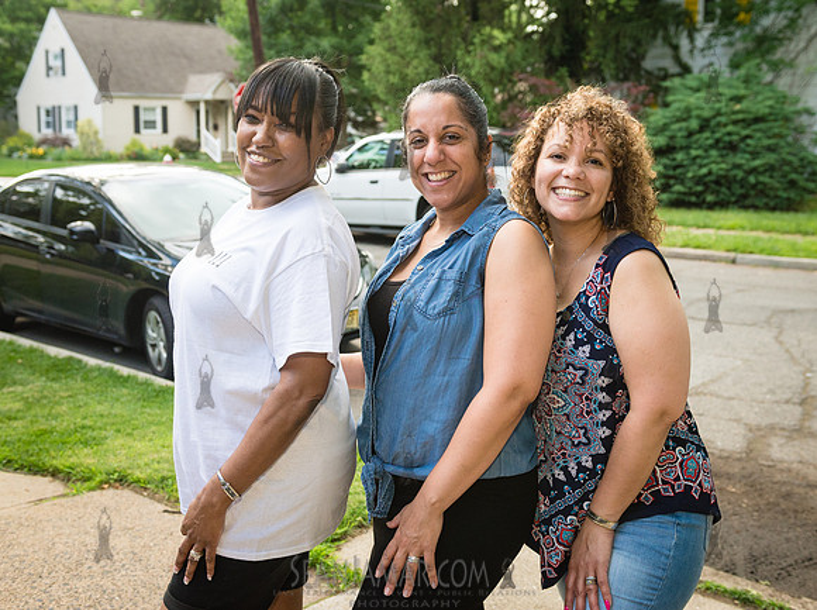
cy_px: 255
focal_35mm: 43
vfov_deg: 33.7
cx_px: 434
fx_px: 1005
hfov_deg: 44.2
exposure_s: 1/800
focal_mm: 34
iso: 1250
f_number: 4
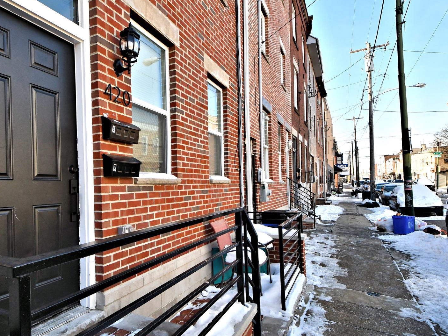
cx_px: 180
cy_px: 188
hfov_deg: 78.1
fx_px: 272
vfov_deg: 63.3
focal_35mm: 21
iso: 1000
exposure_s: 1/1600
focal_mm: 10
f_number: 6.3
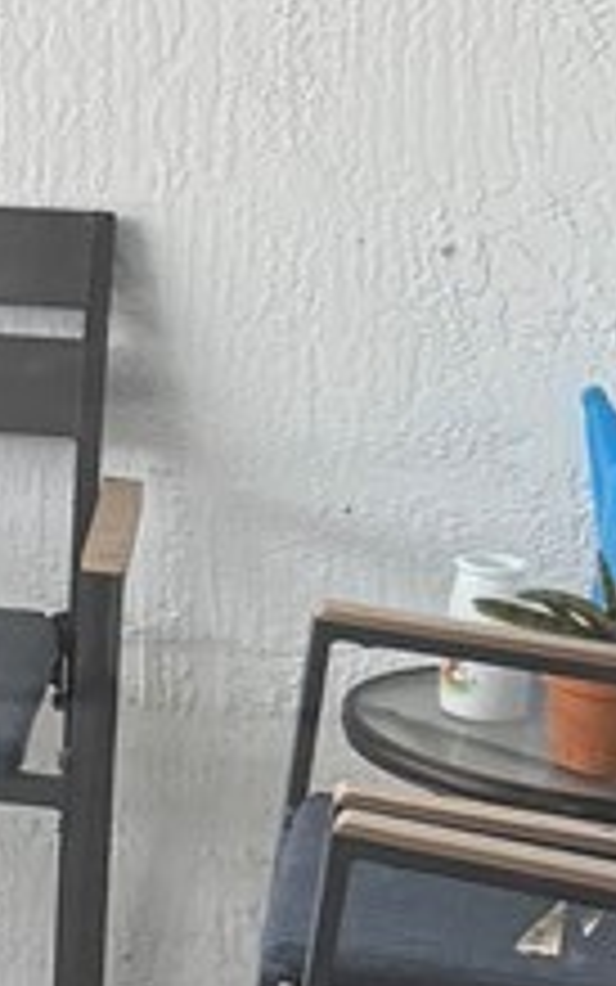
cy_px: -9
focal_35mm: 186
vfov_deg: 11.2
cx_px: -1178
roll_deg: -1.6
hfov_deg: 6.5
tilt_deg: -7.1
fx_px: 4993
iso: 160
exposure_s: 1/120
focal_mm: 6.76
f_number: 1.78
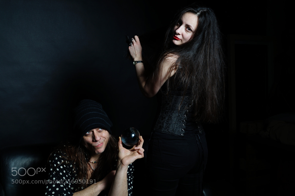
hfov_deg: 46.4
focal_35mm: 42
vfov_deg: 31.9
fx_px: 344
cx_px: 148
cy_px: 98
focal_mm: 28
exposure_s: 1/125
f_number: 6.3
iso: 100
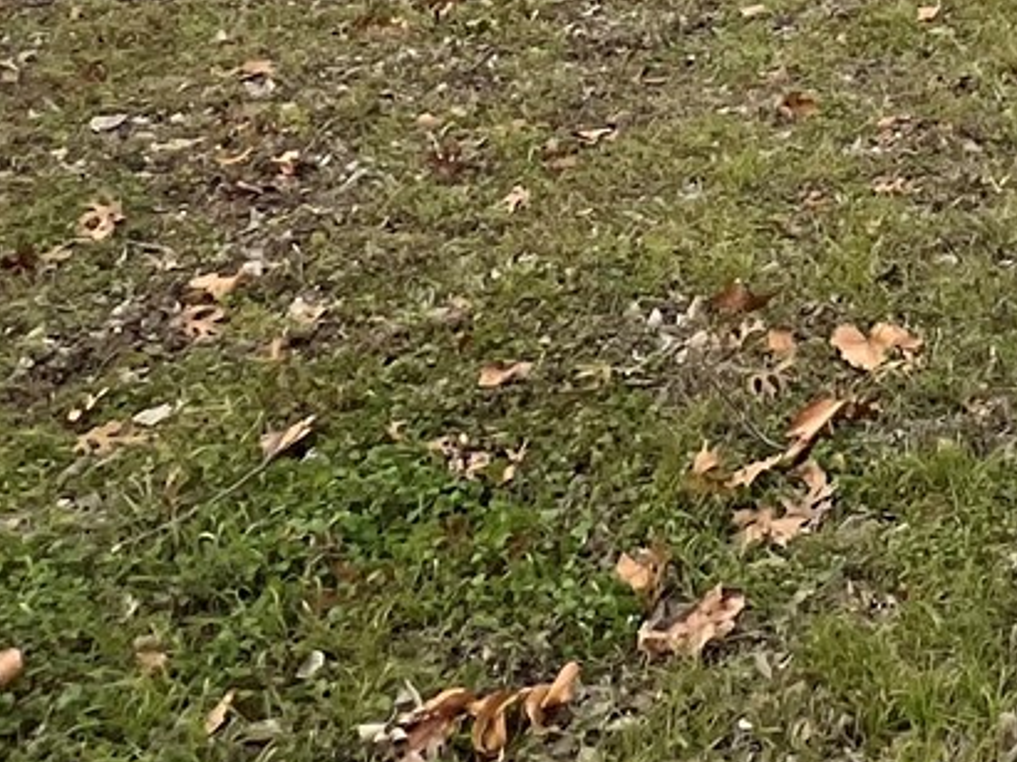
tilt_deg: +1.5
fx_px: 1909
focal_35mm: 65
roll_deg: -1.7
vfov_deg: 17.8
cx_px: 1506
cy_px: -630
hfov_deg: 23.9
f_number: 1.8
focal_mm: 1.57
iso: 32
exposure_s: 1/827
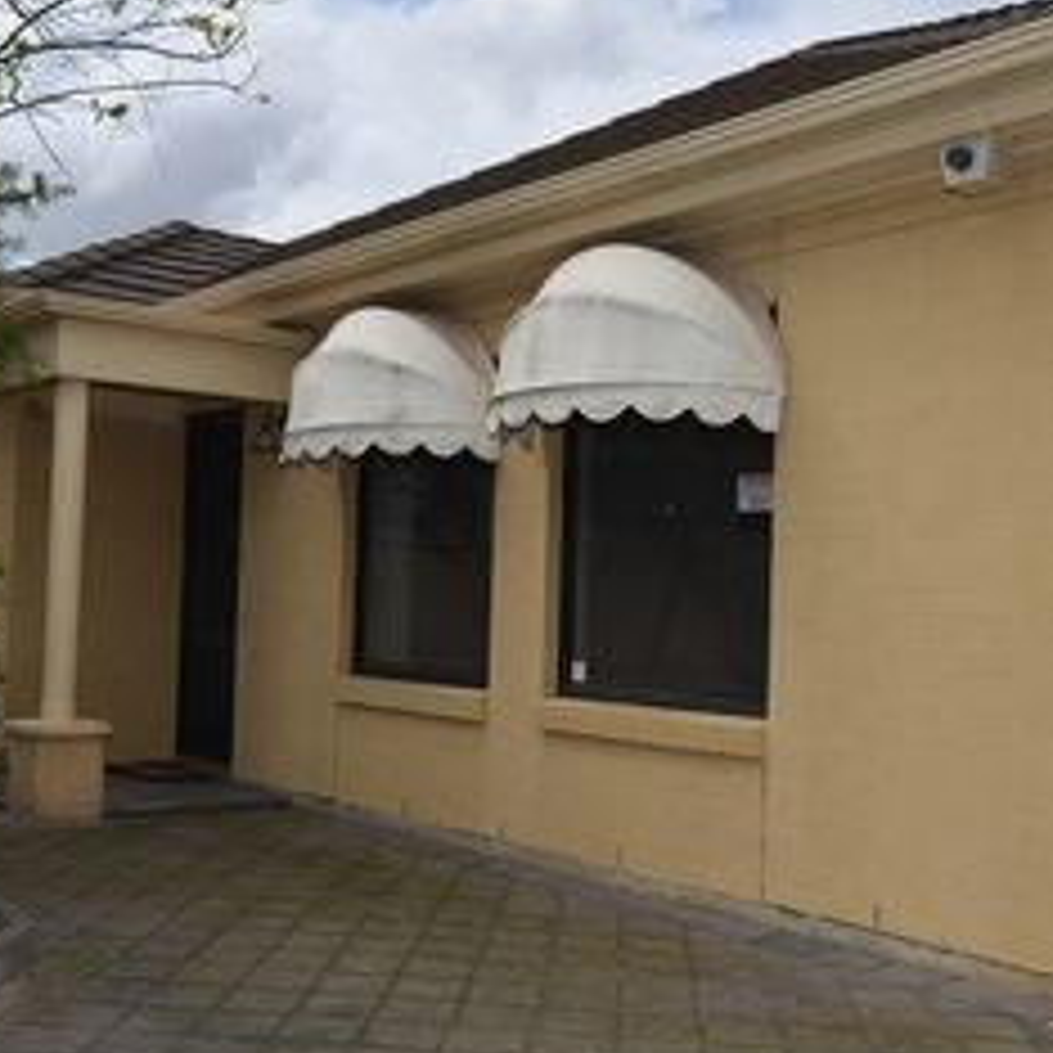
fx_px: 1411
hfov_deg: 40.7
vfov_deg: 40.9
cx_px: 414
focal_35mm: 41
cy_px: 524
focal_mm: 16
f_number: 8
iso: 100
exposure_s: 1/250
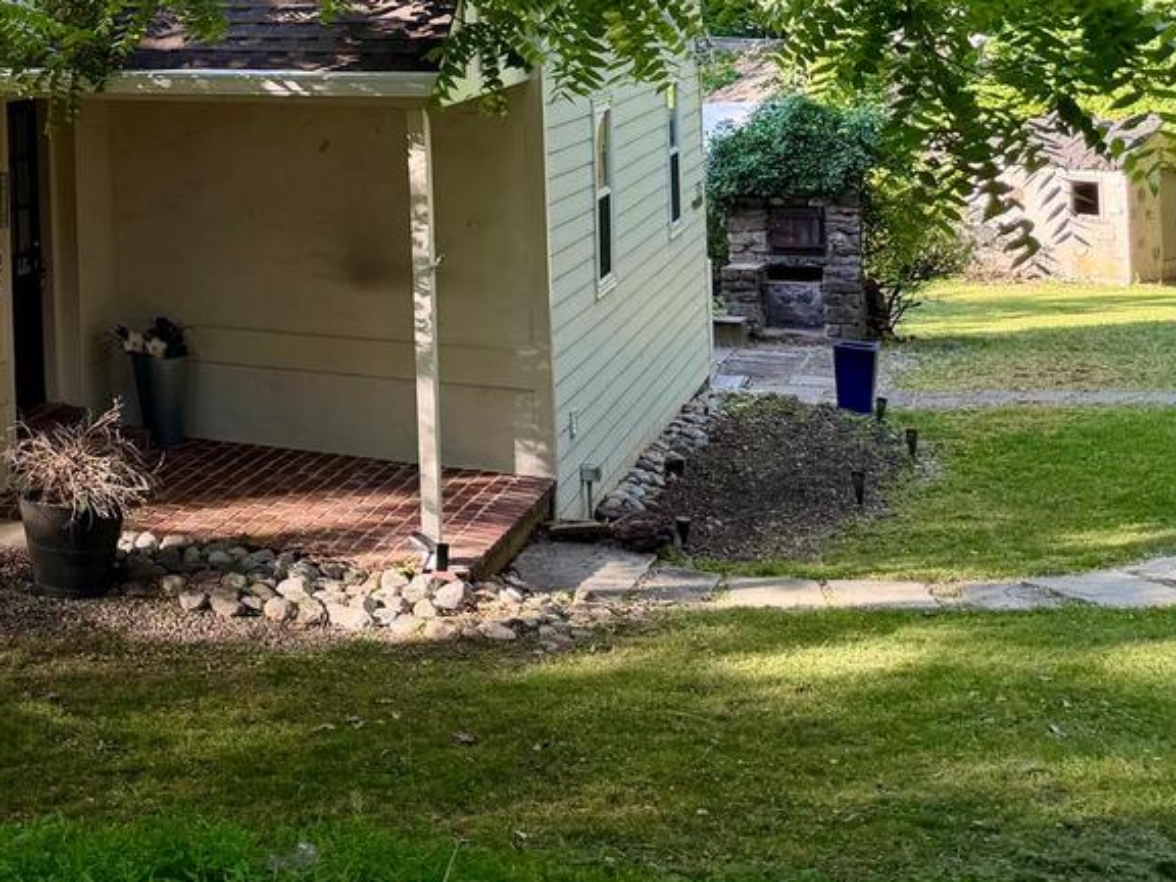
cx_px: -206
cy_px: -76
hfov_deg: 28.4
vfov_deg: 23.0
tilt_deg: +0.4
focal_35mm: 60
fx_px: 2038
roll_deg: +1.2
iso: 80
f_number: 1.78
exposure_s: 1/288
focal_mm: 6.76
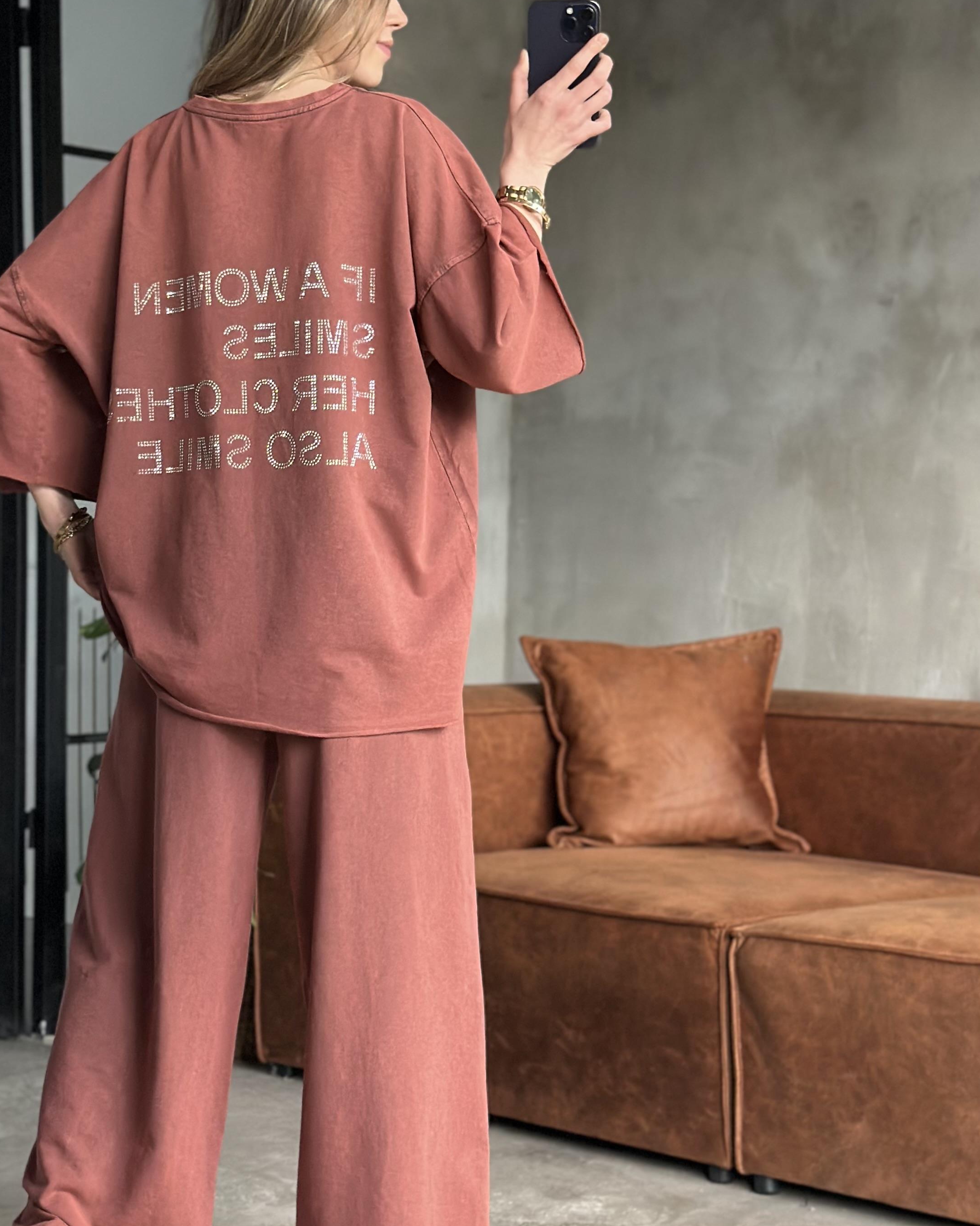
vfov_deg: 27.1
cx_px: 314
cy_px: 583
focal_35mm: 70
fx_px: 2538
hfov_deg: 21.8
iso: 400
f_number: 1.78
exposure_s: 1/60
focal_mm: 6.86
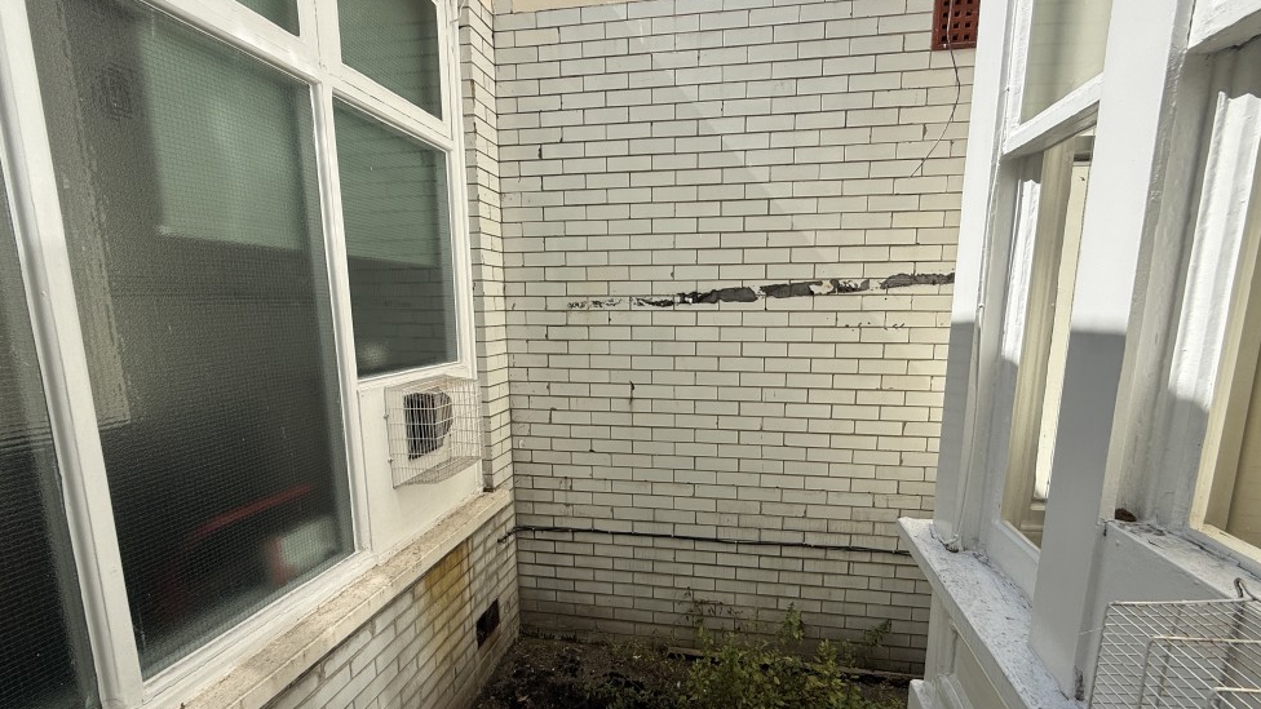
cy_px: 386
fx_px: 535
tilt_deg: -8.8
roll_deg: -0.2
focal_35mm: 16
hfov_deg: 99.3
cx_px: 660
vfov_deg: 67.0
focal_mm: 2.22
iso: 50
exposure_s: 1/1534
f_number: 2.2
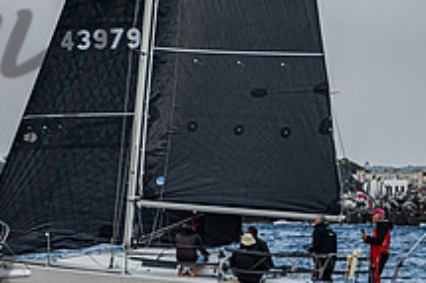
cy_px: 4
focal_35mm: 302
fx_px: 3571
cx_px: -193
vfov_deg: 4.5
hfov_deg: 6.7
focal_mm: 100
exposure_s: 1/1600
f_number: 5.6
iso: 400
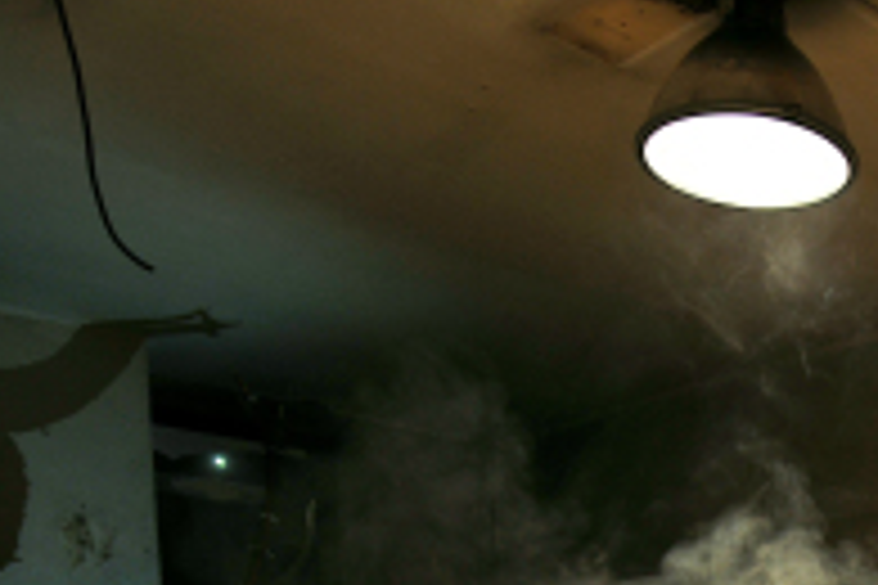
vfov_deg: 21.8
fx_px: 1219
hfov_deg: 35.8
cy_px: 911
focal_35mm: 50
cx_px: 873
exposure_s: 1/40
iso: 250
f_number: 2.8
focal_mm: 15
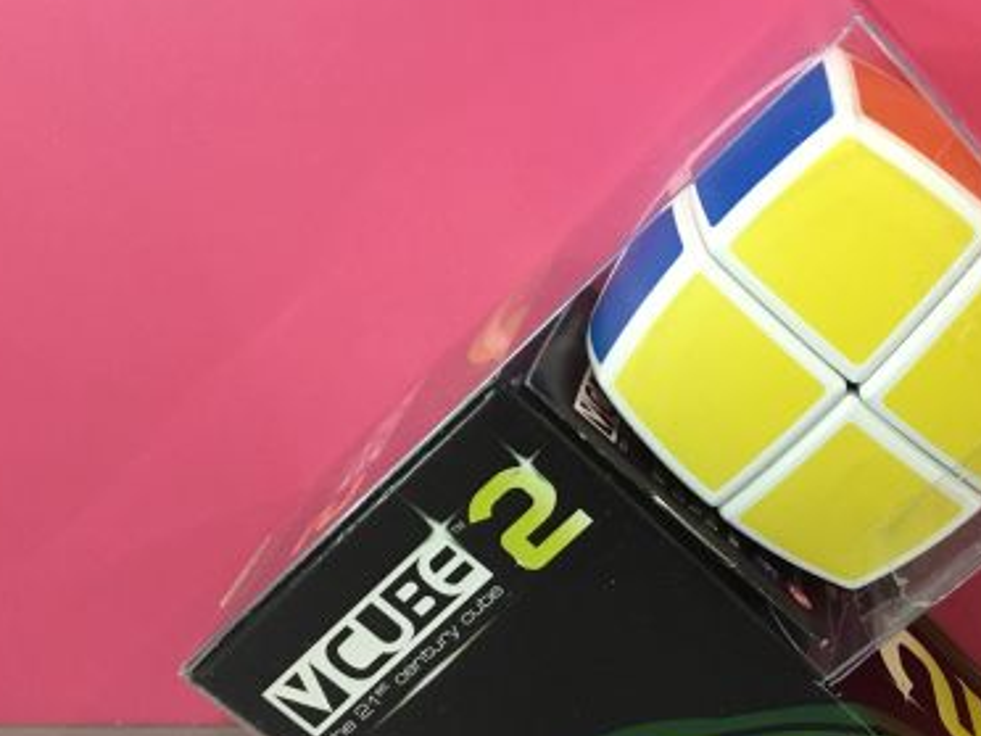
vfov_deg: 28.9
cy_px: 509
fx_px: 1417
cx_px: 752
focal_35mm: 50
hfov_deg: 37.1
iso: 200
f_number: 2.4
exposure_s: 1/20
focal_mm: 3.3
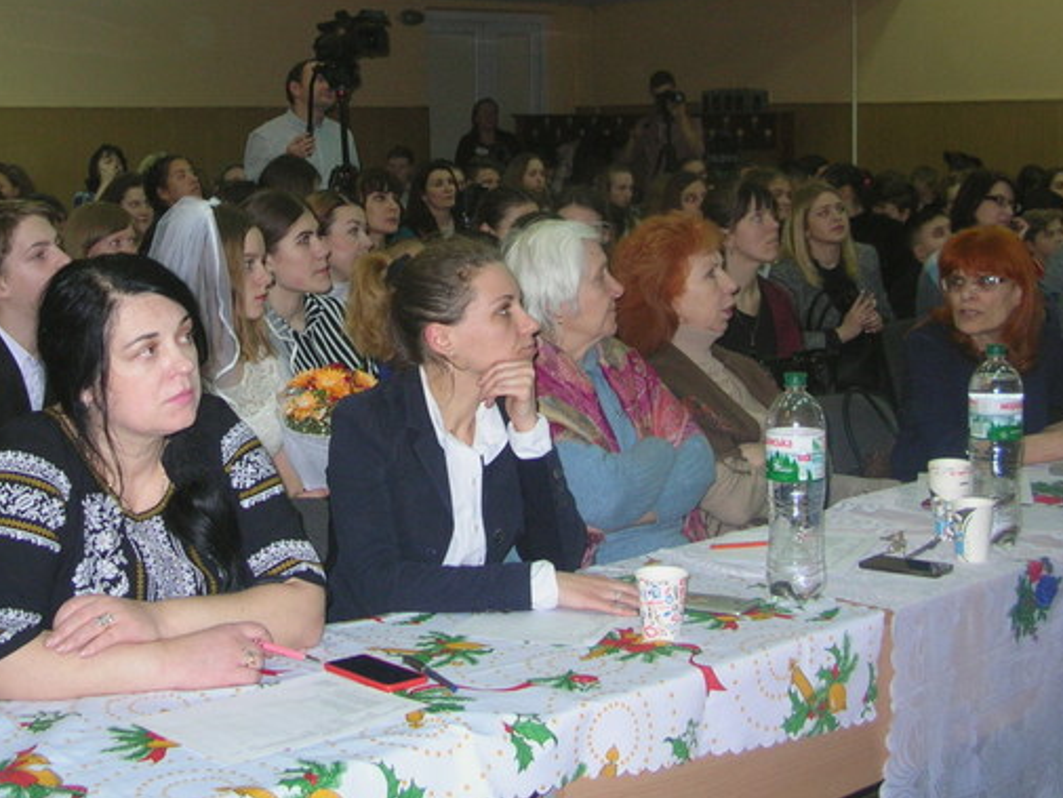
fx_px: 1751
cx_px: 404
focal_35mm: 57
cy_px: 216
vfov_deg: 25.4
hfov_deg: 33.6
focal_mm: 6
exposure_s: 1/60.1
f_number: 2.7
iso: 79
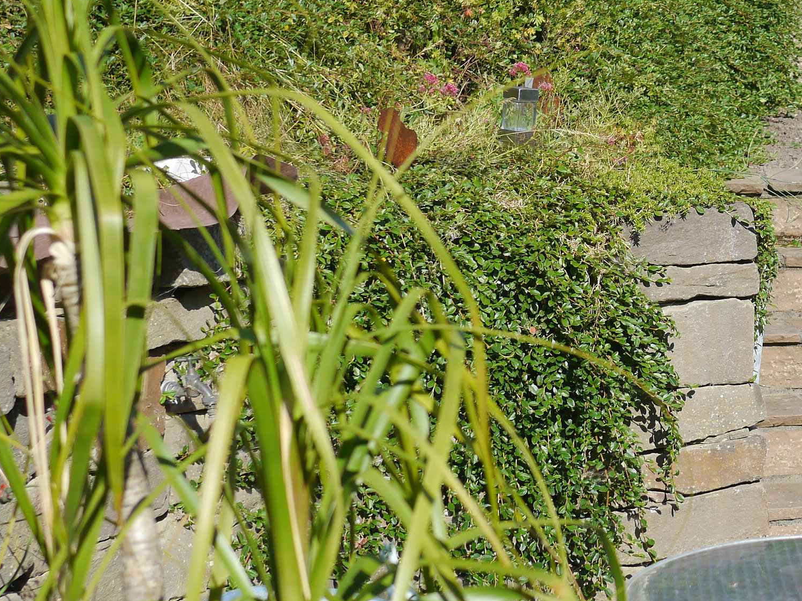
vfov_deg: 17.1
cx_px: 804
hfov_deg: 21.9
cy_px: 208
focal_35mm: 86
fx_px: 1992
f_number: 2.8
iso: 160
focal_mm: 20
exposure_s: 1/2500
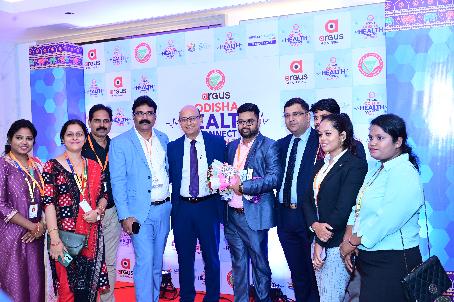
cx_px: 227
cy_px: 151
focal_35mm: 38
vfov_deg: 35.0
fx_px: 479
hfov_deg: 50.7
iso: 1000
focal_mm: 38
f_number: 6.3
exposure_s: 1/125
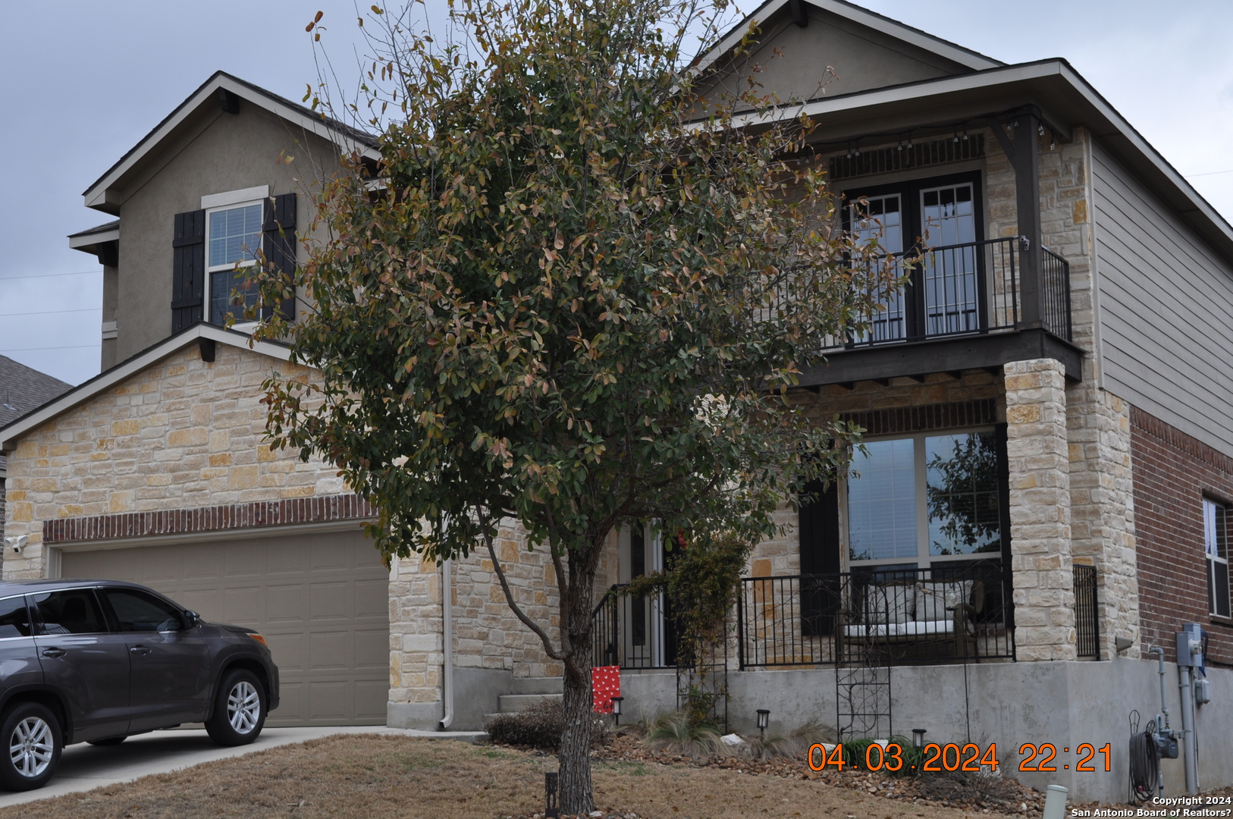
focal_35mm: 60
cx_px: 616
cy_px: 410
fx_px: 2053
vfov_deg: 22.6
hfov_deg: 33.4
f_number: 7.1
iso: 200
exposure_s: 1/200
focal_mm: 40
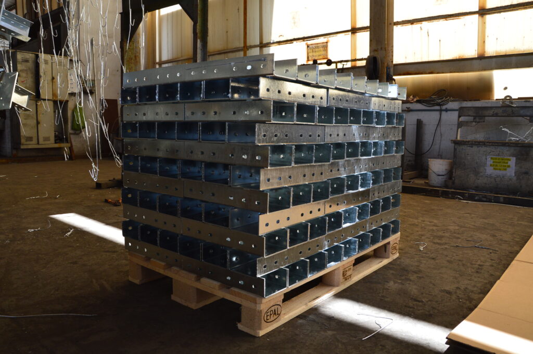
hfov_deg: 33.4
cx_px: 266
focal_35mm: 60
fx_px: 888
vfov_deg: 22.6
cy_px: 177
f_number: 10
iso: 400
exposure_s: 1/160
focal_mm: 40
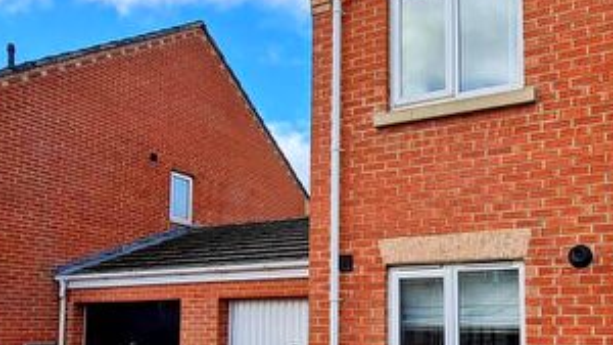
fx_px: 537
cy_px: 279
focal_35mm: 33
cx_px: 390
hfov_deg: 58.6
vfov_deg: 34.5
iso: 50
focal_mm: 1.74
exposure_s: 1/686
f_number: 2.2
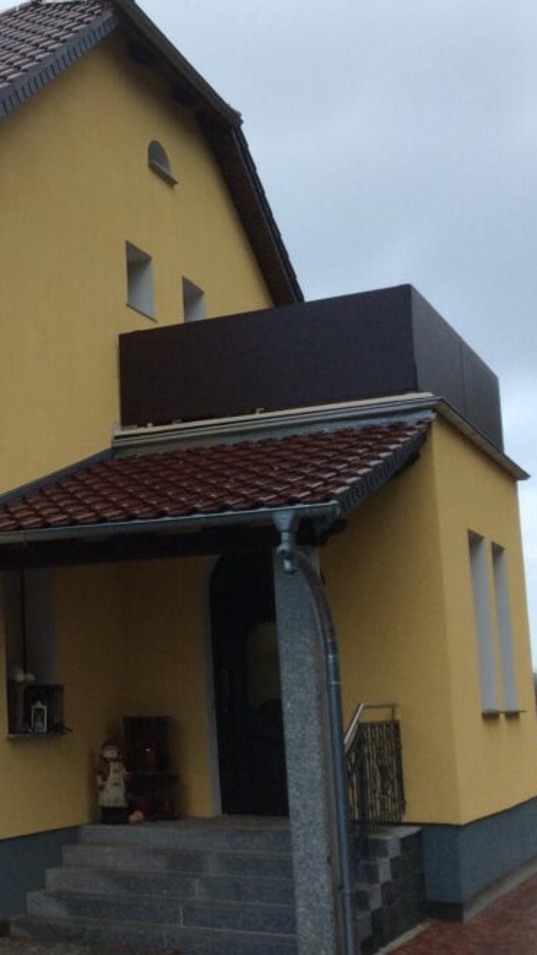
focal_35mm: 54
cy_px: 507
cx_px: -152
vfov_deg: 38.5
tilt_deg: +9.5
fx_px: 1368
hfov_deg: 20.4
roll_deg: +1.4
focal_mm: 3.3
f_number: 2.4
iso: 32
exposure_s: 1/145
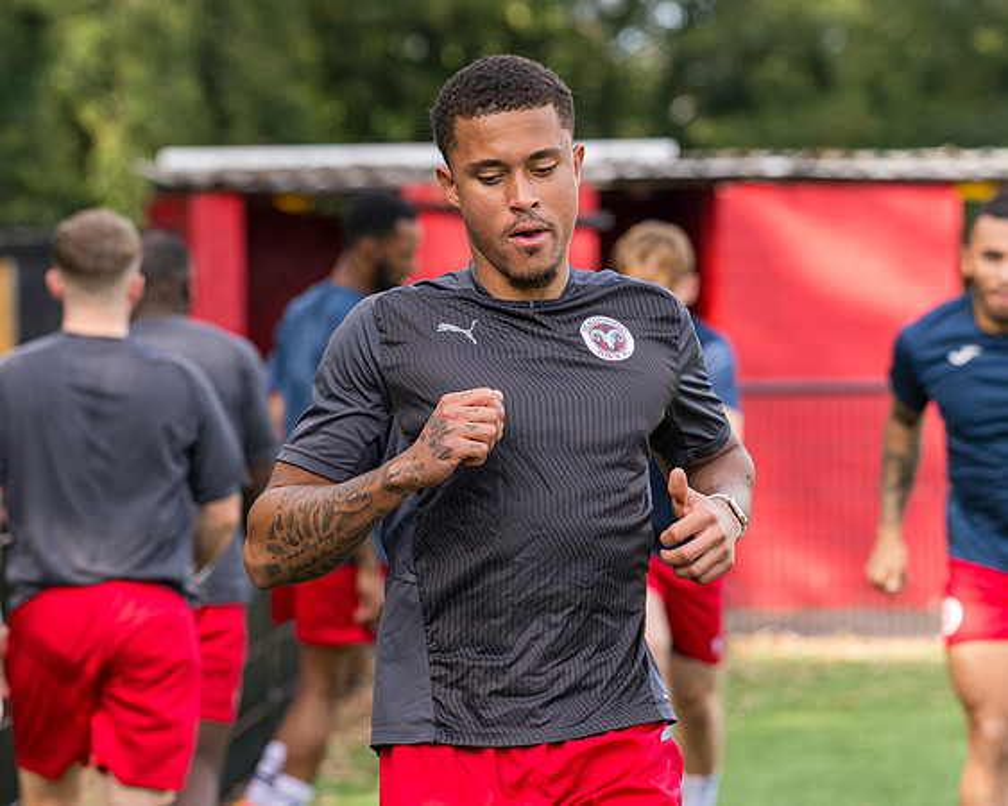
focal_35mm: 263
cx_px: 425
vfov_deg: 5.9
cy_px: 369
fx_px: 7856
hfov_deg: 7.3
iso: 400
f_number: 4
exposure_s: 1/1250
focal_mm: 135
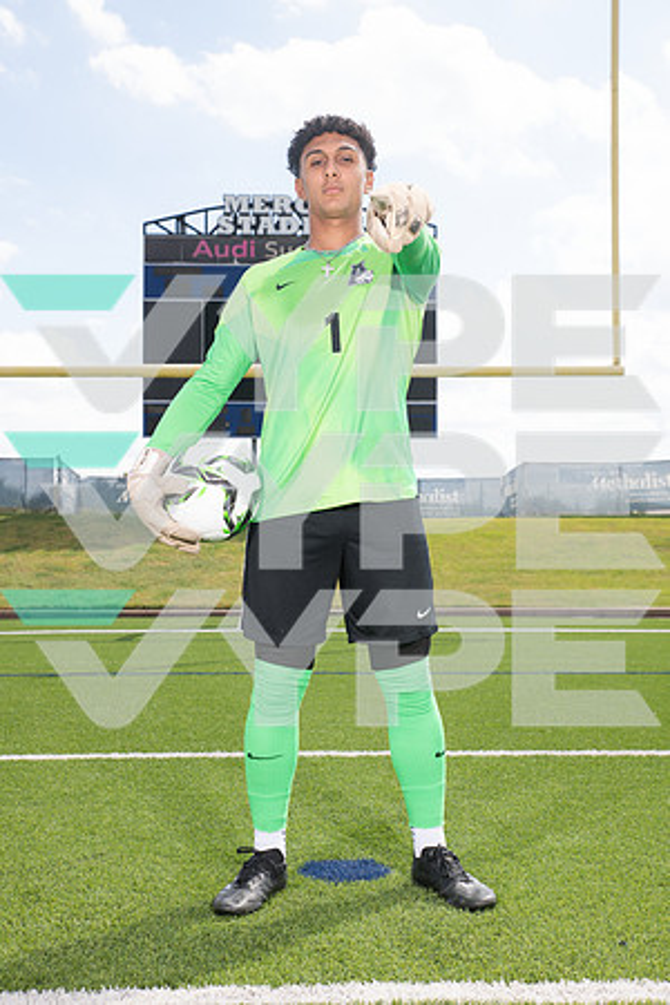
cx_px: 335
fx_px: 1284
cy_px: 502
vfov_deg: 42.7
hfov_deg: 29.2
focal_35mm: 46
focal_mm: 46
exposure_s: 1/320
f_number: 7.1
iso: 125
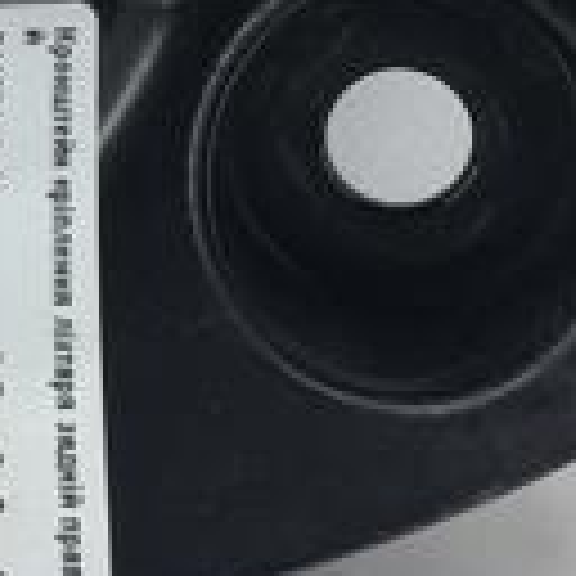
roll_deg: -0.4
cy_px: -18
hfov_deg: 13.0
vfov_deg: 13.4
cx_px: -270
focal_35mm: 128
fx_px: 2410
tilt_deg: -15.7
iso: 25
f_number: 2.2
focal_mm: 4.15
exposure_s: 1/112
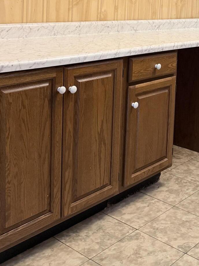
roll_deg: -4.1
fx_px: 399
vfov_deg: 35.1
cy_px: 38
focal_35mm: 52
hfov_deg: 26.7
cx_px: 193
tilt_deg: -6.1
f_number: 1.78
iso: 500
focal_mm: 6.76
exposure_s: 1/60
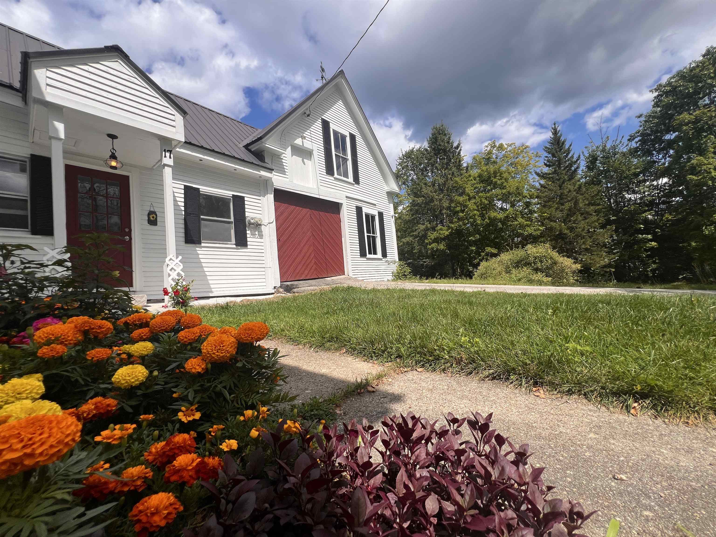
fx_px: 269
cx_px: 358
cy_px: 268
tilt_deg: +2.4
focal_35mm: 13
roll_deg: +4.9
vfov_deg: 89.9
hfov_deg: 106.2
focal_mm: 1.57
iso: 32
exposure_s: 1/2273
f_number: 1.8
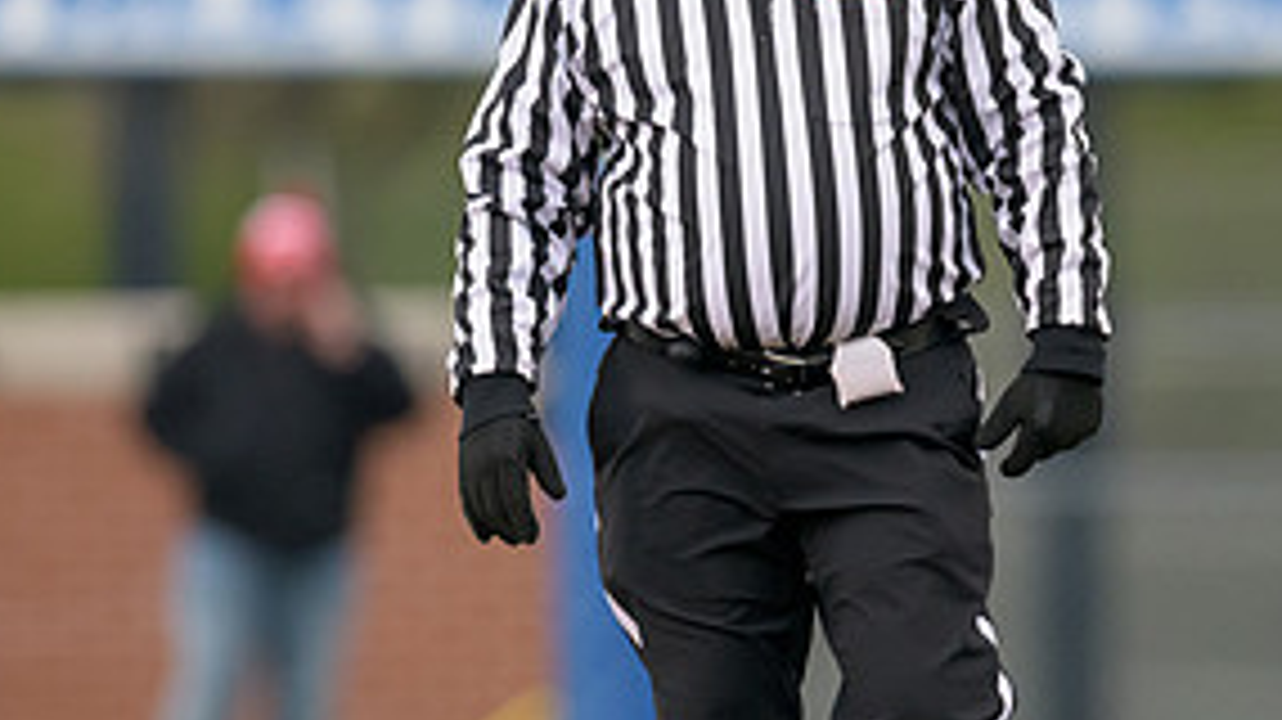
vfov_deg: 0.9
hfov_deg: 1.6
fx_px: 45904
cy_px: 321
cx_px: 959
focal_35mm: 1351
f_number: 4
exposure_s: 1/1600
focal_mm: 500
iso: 2500
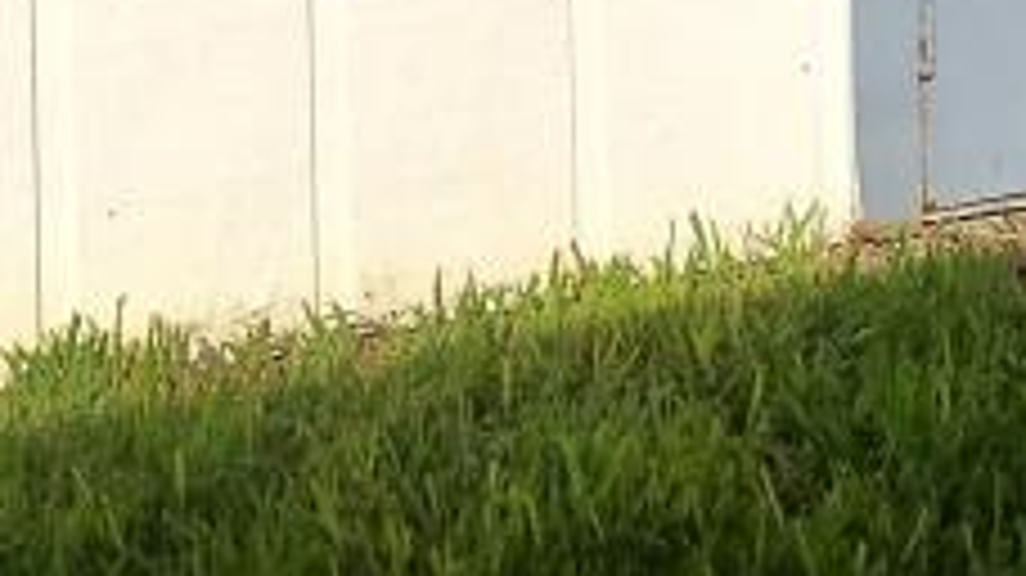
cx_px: 864
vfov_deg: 7.6
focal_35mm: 142
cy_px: -1076
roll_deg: +1.9
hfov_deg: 15.0
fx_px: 3861
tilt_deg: -0.3
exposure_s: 1/4274
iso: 25
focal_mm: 4.15
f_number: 2.2
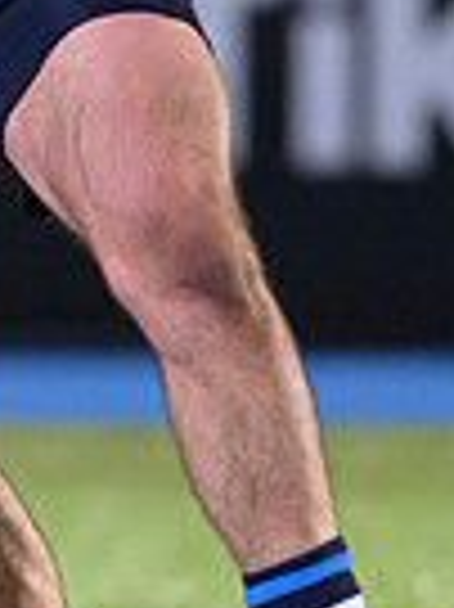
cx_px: -330
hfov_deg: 0.5
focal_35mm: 3265
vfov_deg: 0.6
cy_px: 231
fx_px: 57186
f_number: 3.2
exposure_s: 1/800
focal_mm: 400
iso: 6400
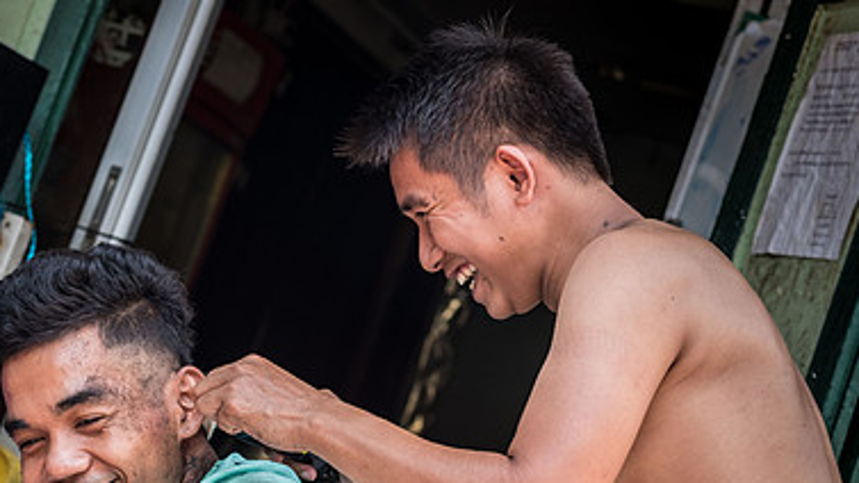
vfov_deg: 10.0
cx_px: 355
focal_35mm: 121
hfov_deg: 17.7
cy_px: 404
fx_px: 2756
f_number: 4
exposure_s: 1/125
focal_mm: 50
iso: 200
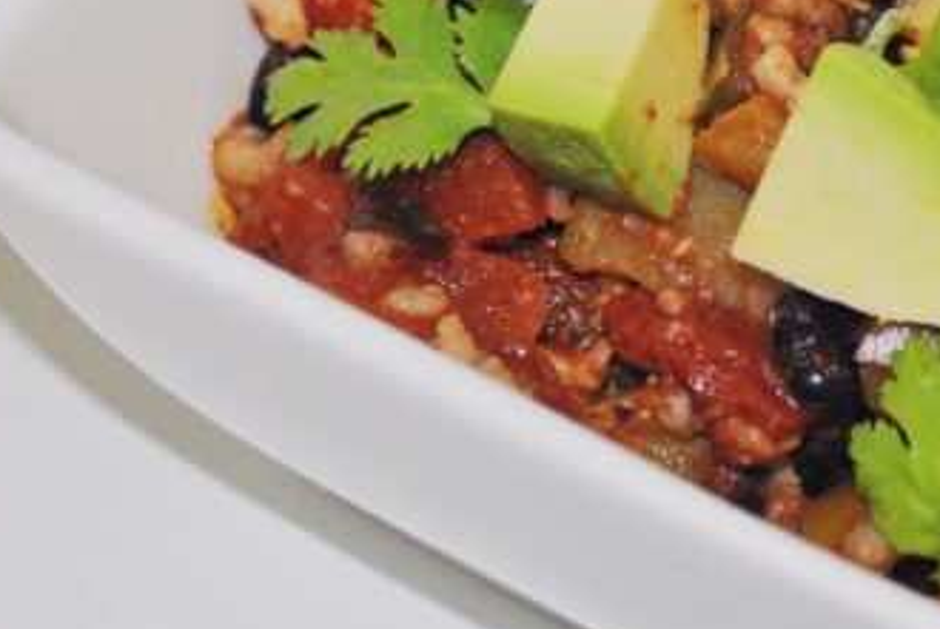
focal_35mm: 127
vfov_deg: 10.7
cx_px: 692
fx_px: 3326
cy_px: -26
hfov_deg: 16.0
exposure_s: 1/60
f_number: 5
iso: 200
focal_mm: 35
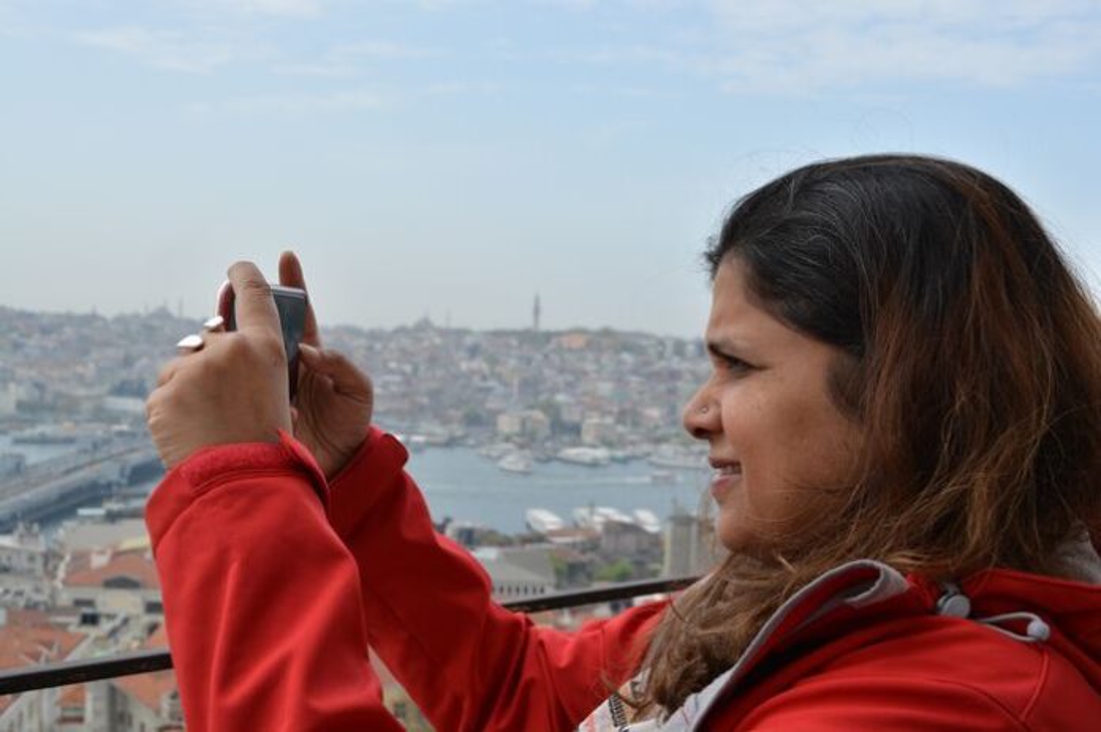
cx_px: 550
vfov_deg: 35.4
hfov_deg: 51.3
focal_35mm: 38
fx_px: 1146
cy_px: 366
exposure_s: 1/250
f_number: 8
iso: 125
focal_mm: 25
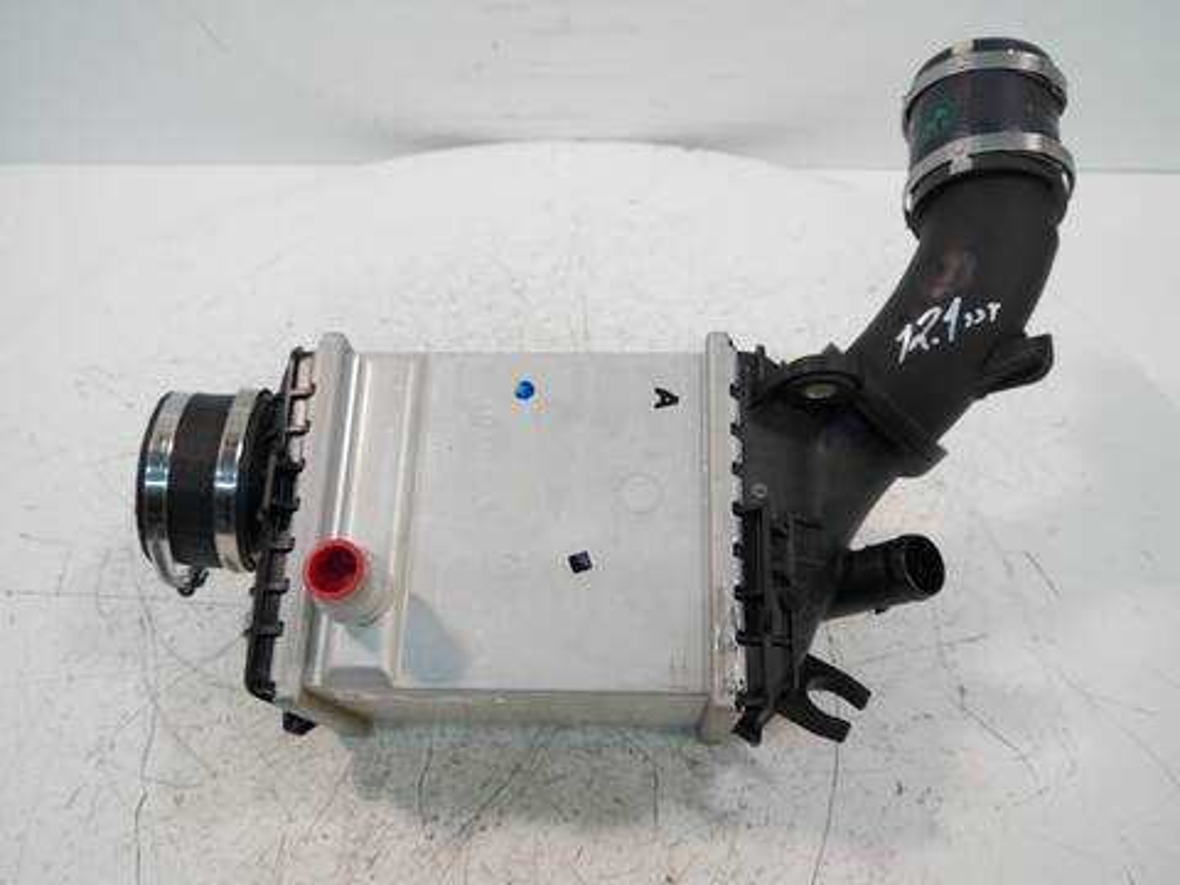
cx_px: 590
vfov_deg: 46.8
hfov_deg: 60.0
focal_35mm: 30
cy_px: 442
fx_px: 1023
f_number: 3.6
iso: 320
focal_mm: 15
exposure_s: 1/60
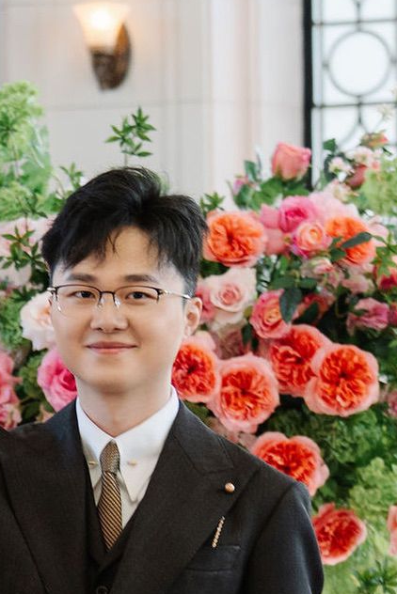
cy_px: 466
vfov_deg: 10.1
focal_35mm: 204
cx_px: -271
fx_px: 3371
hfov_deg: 6.6
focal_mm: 43
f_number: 2
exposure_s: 1/250
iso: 400
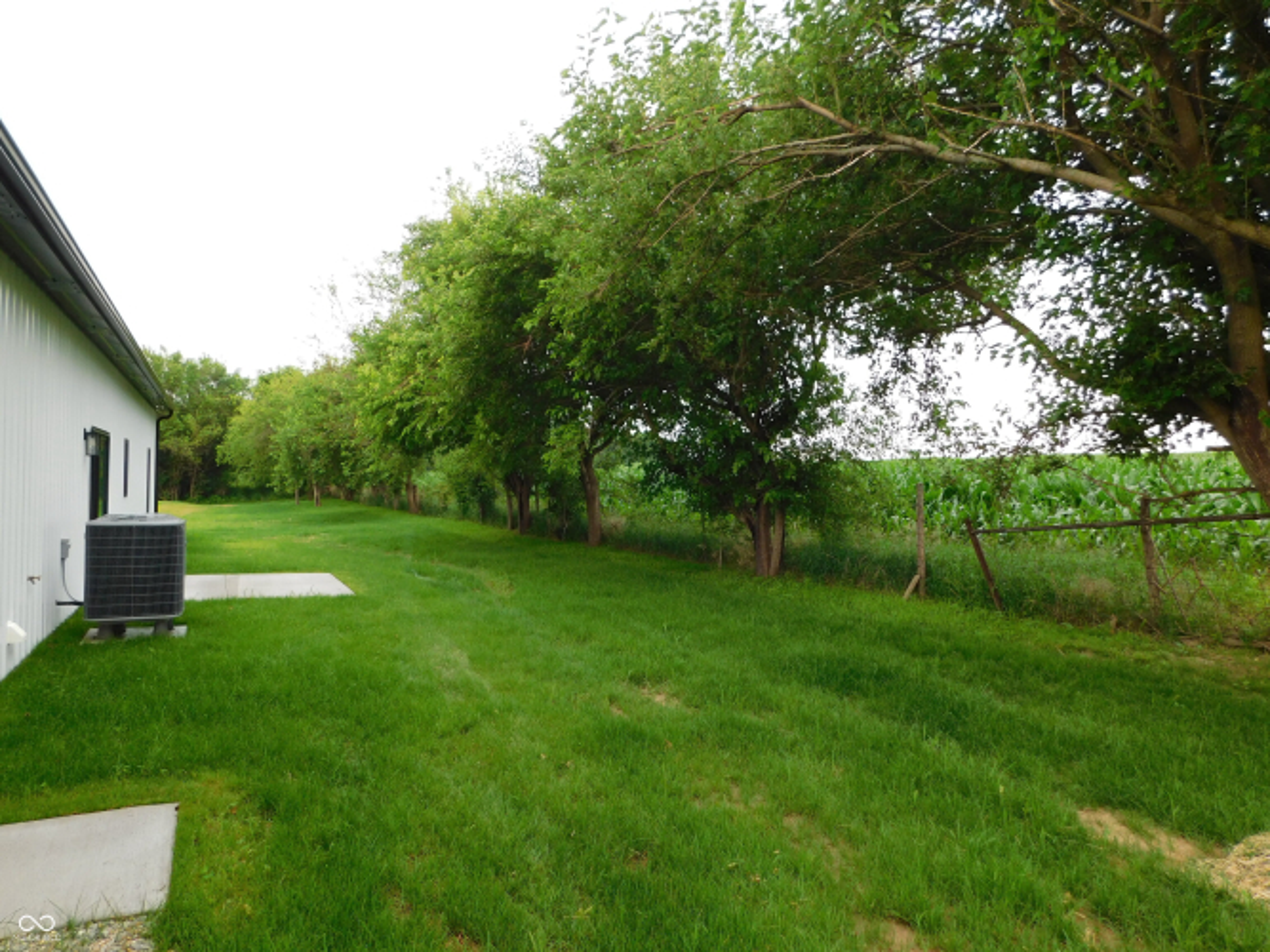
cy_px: 476
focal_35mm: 23
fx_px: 844
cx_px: 635
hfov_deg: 73.9
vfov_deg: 58.9
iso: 125
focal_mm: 4
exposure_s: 1/125
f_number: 3
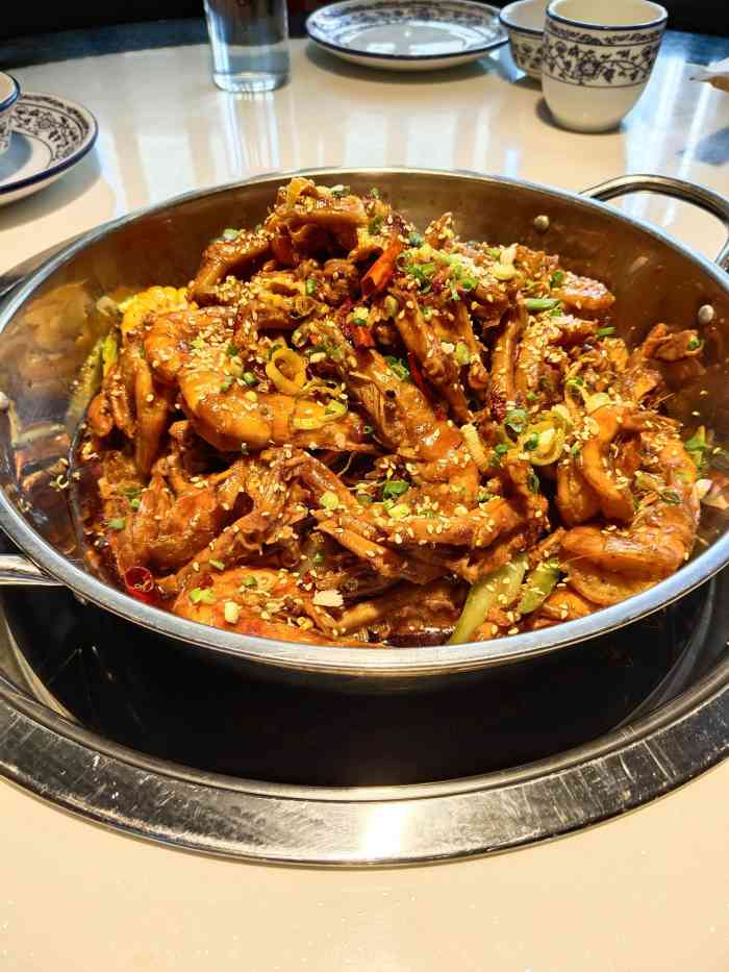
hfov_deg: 53.1
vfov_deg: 67.3
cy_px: 486
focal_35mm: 26
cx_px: 364
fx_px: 730
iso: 73
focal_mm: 4.27
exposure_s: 1/120
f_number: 1.79
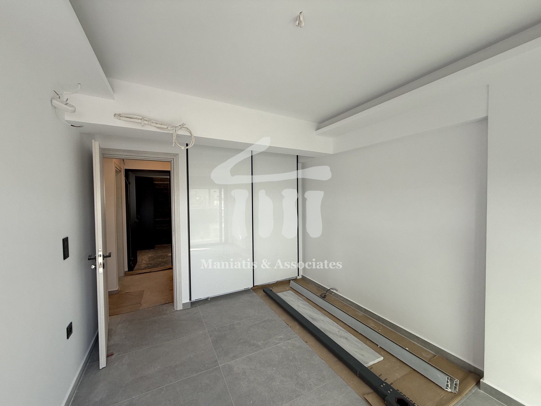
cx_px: 270
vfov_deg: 85.7
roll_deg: +0.5
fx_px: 219
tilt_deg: -1.4
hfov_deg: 102.1
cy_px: 203
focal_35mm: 14
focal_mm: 2.22
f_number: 2.2
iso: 64
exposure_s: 1/99
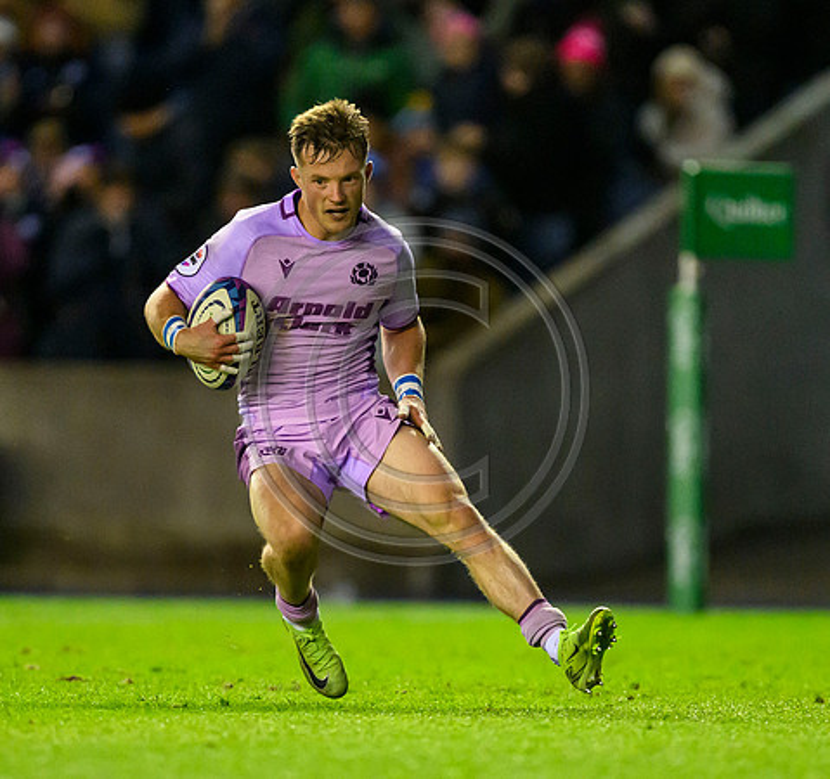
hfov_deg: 2.4
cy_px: 480
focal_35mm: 743
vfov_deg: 2.3
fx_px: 19564
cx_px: 375
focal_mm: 400
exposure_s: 1/1600
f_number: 2.8
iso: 10000
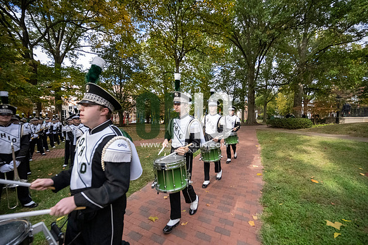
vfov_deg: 81.2
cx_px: 184
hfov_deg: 104.2
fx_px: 143
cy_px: 122
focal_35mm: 14
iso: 6400
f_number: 4
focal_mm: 14
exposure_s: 1/8000
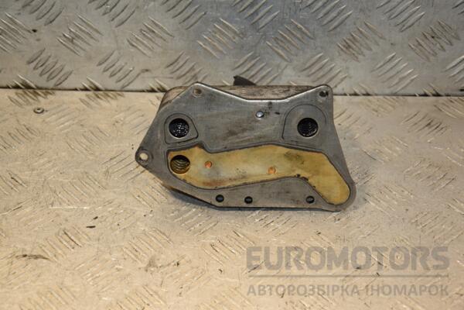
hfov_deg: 23.4
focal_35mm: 87
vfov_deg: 15.7
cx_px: 232
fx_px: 1121
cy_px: 155
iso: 800
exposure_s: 1/200
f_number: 5.6
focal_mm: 58
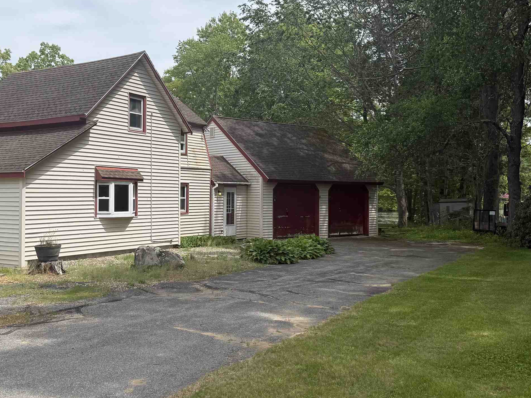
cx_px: 196
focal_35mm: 39
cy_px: 189
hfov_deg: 47.4
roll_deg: -0.5
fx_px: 598
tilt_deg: +1.6
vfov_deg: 36.8
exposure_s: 1/4405
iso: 80
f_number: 1.78
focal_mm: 6.76
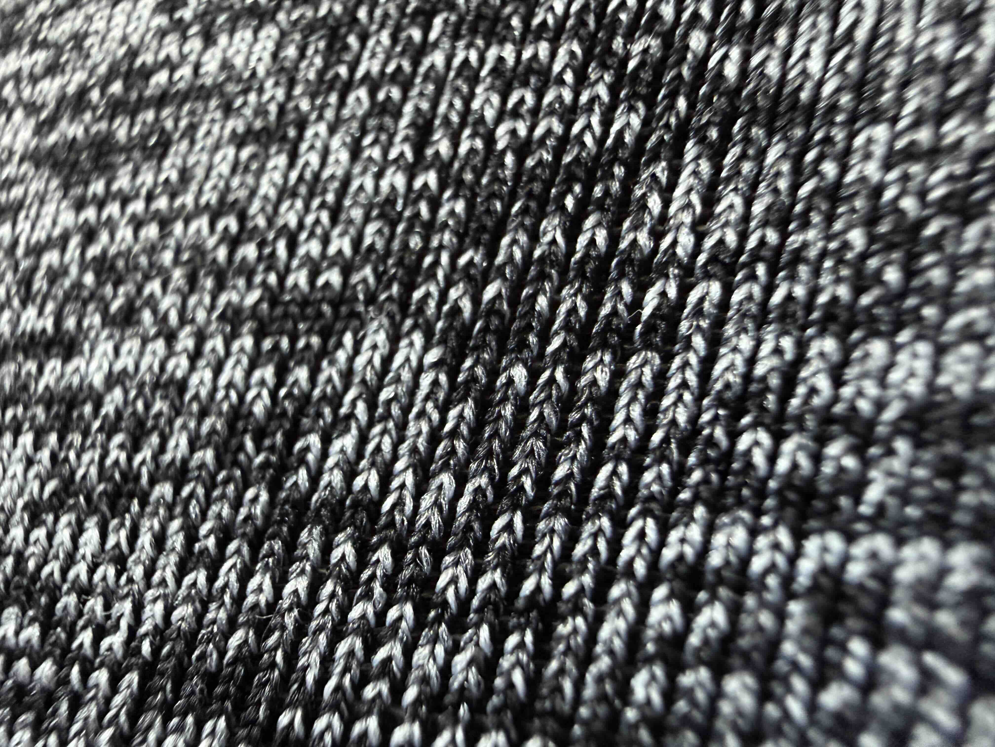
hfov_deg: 71.6
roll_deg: -4.9
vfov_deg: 56.8
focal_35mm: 24
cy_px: 374
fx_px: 690
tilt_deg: -23.7
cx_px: 498
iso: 500
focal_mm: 2.22
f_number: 2.2
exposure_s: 1/60
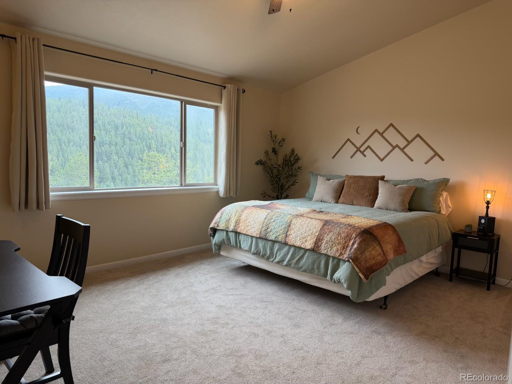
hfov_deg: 71.6
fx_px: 355
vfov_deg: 56.8
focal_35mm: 24
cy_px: 192
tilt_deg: -5.7
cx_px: 256
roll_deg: -1.8
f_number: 1.78
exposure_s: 1/120
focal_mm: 6.76
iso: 125
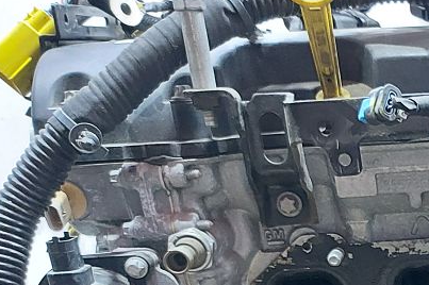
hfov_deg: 20.0
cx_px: 665
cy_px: 446
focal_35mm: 86
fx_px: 1024
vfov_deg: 14.6
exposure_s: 1/25
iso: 500
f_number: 1.8
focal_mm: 5.23
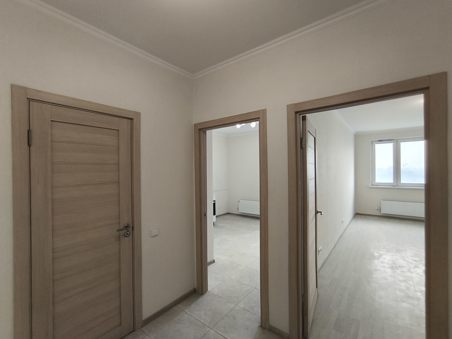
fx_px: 209
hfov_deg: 94.5
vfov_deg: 78.1
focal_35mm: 16
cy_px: 170
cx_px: 226
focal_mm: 1.65
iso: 80
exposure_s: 1/50
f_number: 2.2
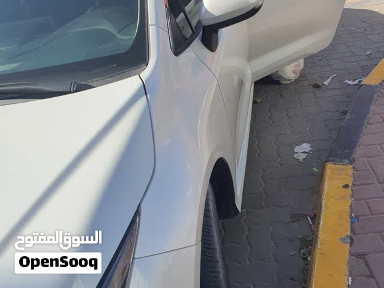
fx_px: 288
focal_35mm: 26
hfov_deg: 67.3
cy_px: 144
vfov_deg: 53.1
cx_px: 192
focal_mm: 4.3
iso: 50
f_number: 2.4
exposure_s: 1/1408
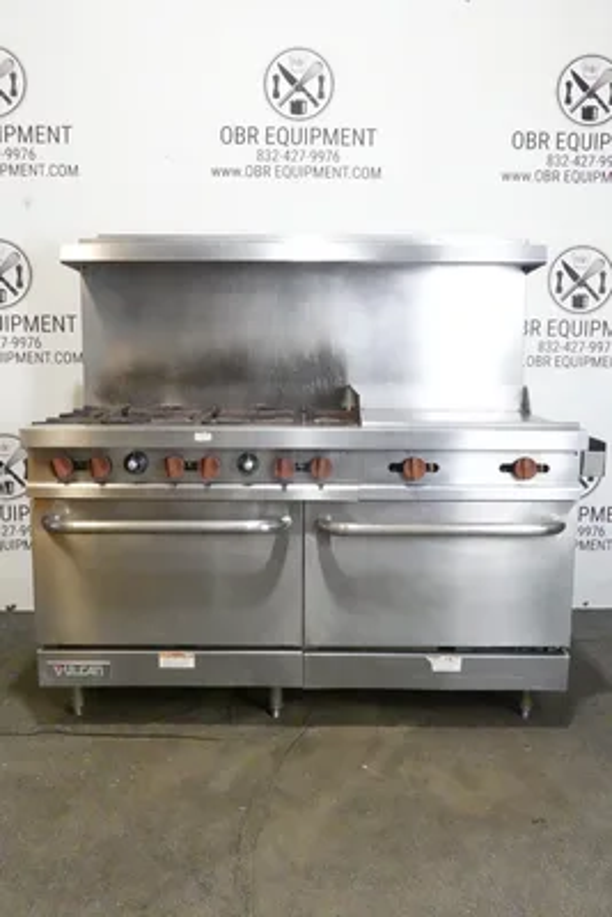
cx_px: 306
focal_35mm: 34
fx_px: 866
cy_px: 458
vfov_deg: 55.8
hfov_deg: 38.9
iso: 6400
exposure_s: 1/40
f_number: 10
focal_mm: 12.76
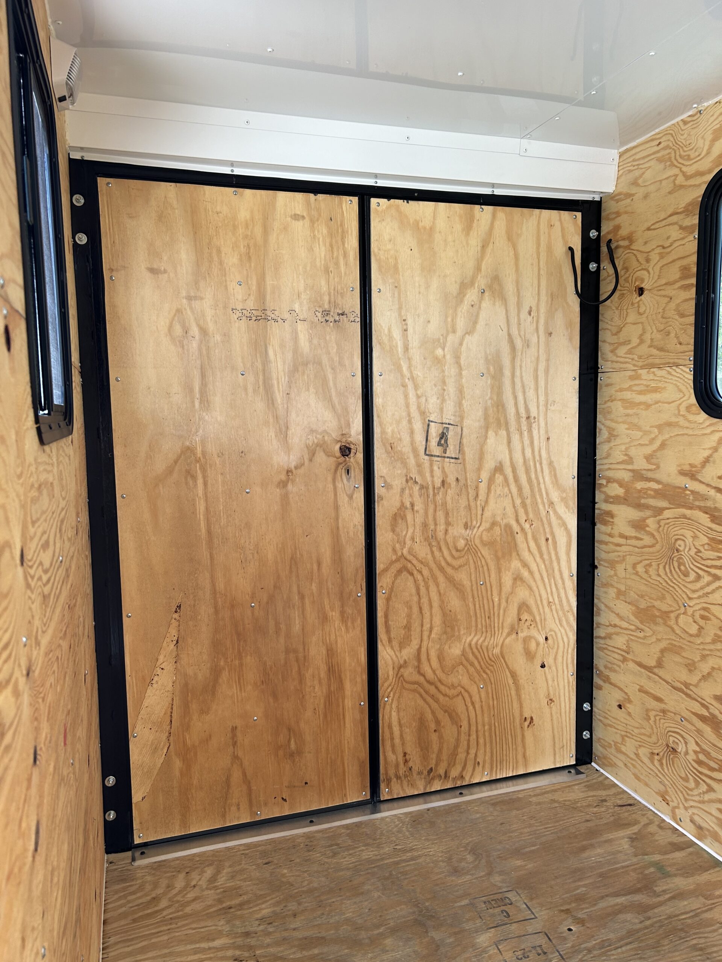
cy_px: 481
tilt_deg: -5.6
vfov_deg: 67.3
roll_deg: +1.8
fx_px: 723
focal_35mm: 26
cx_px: 361
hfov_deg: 53.1
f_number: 1.5
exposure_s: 1/142
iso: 64
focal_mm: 5.7
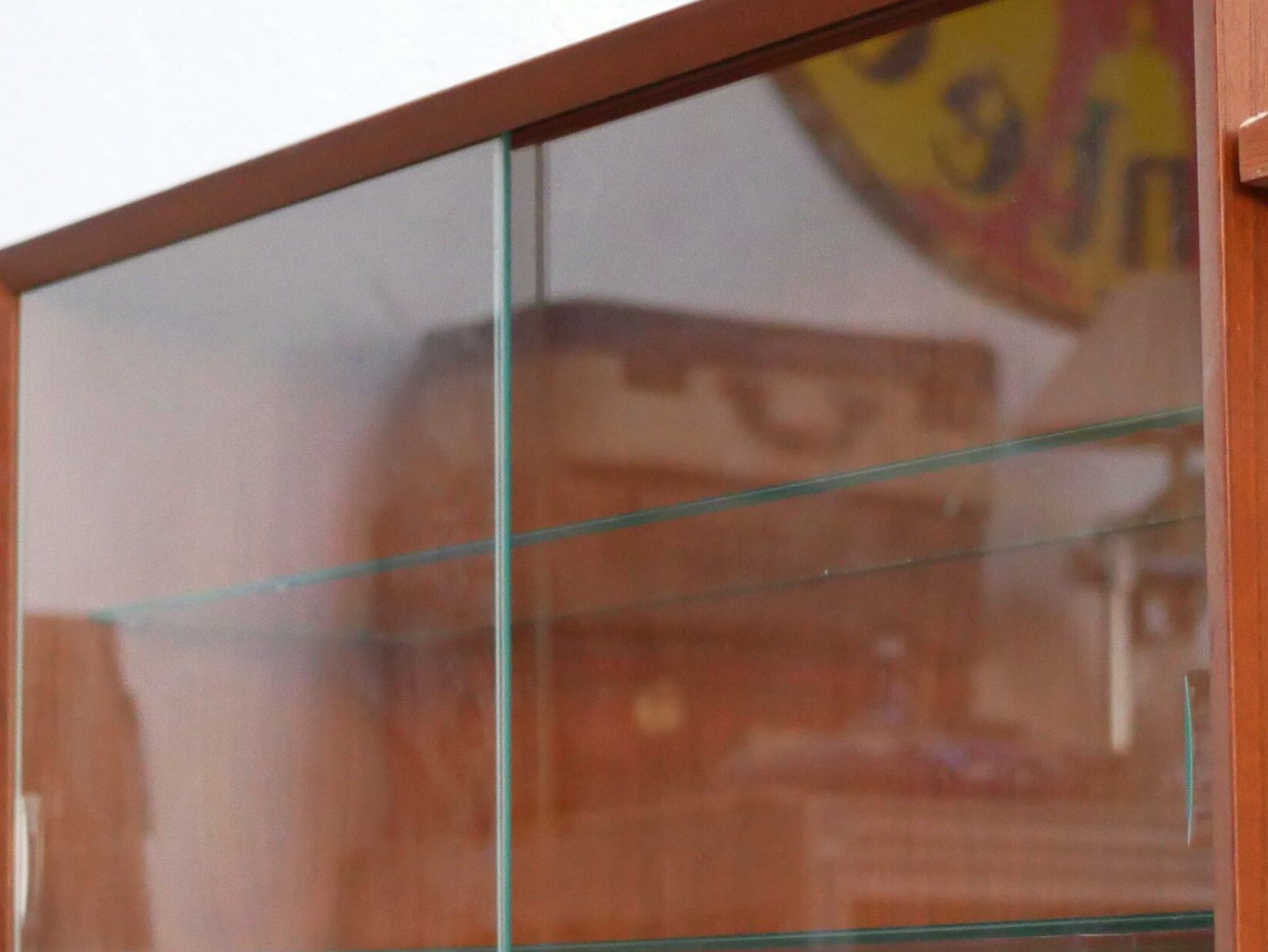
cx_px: 760
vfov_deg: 14.0
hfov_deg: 18.7
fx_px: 3848
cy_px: 787
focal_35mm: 105
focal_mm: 20
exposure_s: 1/60
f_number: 1.7
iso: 2000
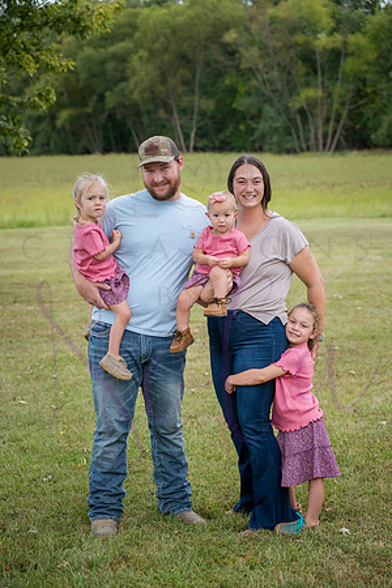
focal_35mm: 80
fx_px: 1307
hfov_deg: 17.1
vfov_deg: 25.4
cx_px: 196
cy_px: 294
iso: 400
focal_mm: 80
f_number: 5
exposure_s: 1/400
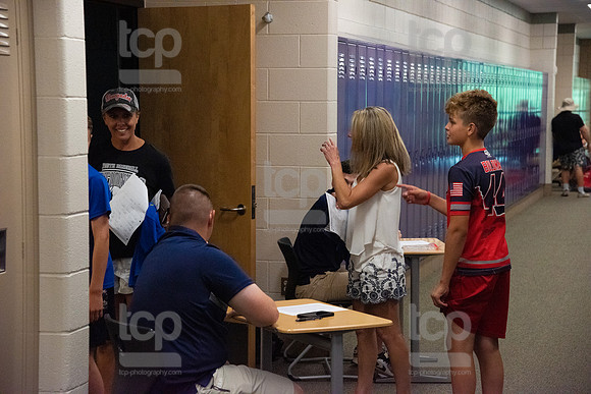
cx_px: 296
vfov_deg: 16.7
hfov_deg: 24.8
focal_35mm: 82
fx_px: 1346
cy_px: 197
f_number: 5
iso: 6400
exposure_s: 1/400
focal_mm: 82
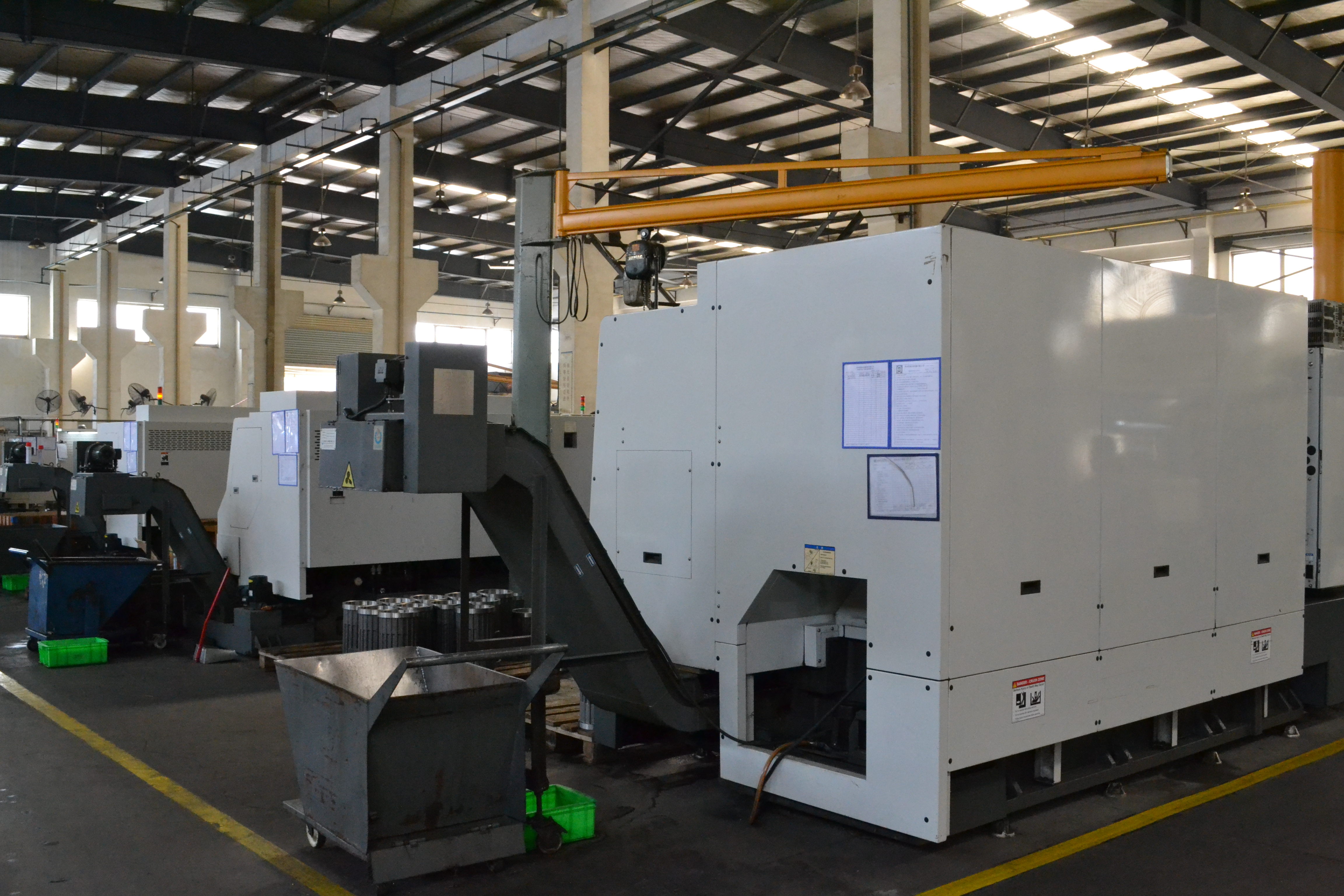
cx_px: 672
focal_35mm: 33
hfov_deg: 57.2
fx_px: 1232
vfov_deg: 40.0
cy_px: 448
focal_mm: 22
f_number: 9
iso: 3200
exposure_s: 1/80
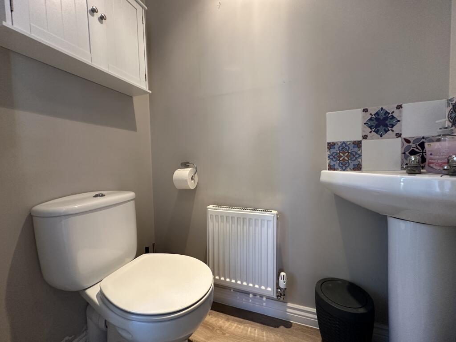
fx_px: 184
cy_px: 171
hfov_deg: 102.1
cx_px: 228
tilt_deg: -2.5
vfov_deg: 85.7
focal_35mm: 14
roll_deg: +0.7
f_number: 2.2
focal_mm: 2.22
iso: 250
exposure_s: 1/50
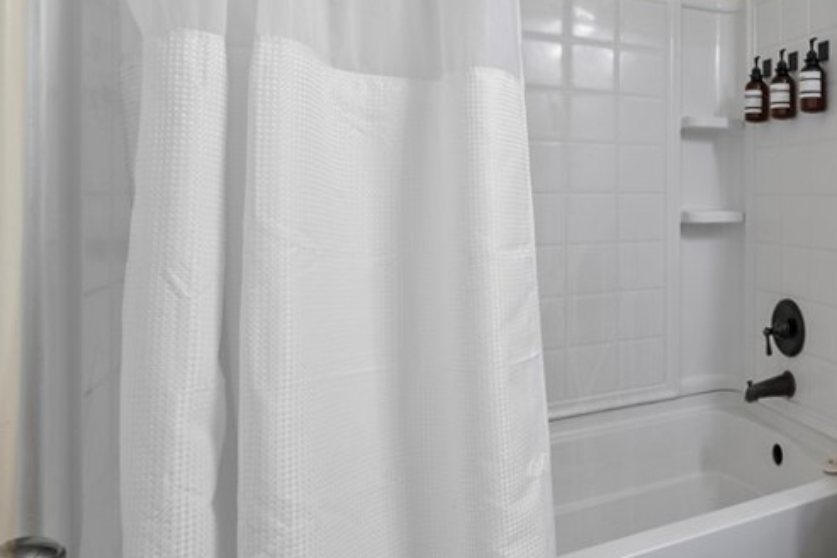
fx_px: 628
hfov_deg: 53.6
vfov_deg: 47.5
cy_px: 208
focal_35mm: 27
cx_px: 829
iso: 250
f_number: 9
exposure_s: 1.6
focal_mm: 13
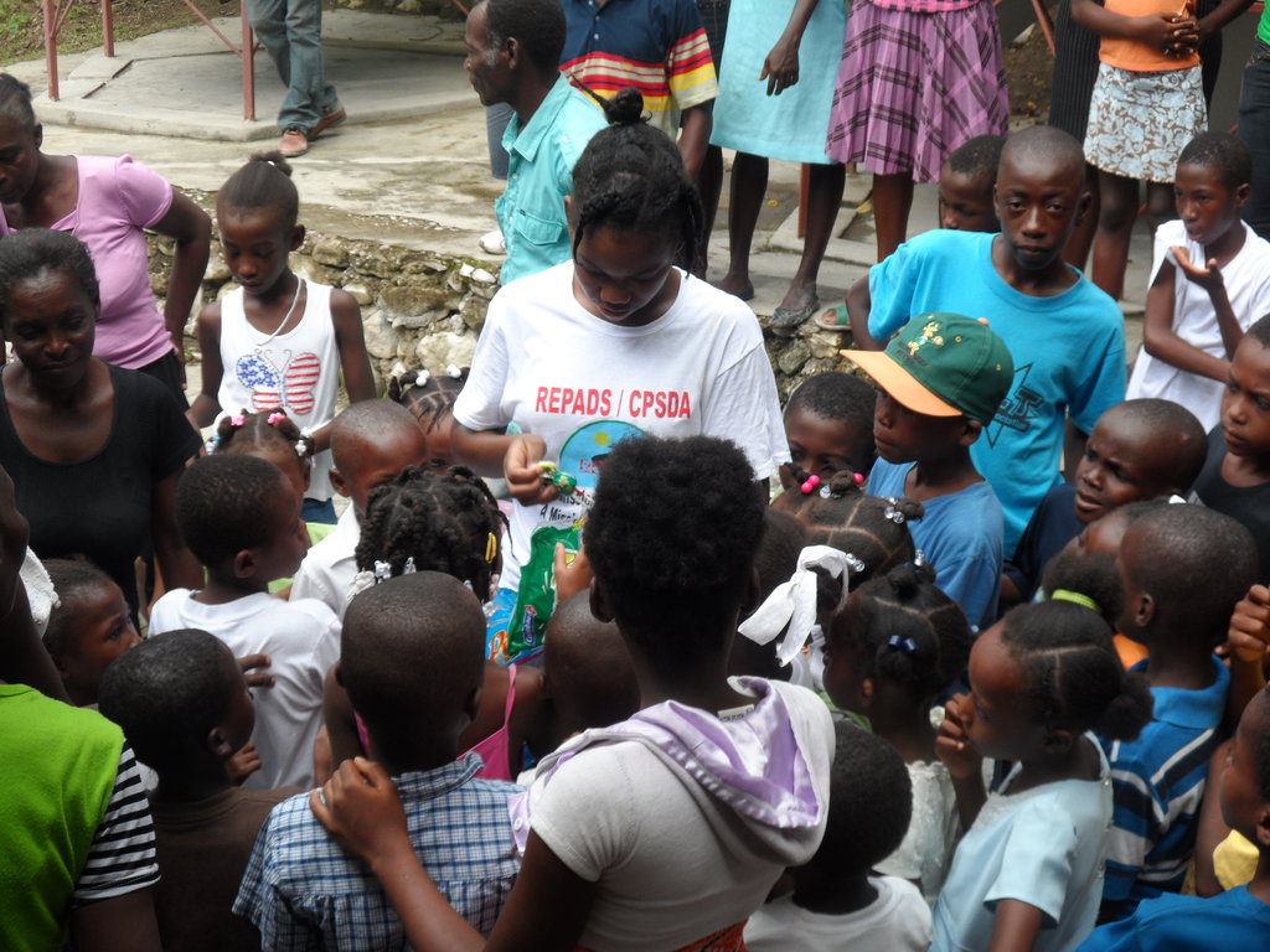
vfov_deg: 27.0
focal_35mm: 54
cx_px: 635
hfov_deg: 35.5
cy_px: 476
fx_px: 1981
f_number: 4.1
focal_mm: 9.8
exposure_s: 1/90
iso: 80
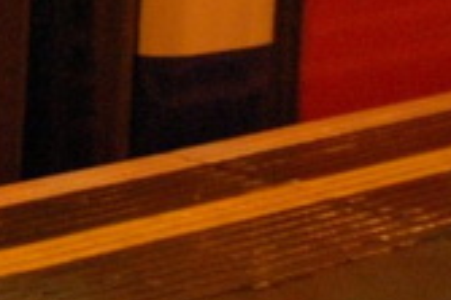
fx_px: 2678
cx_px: -413
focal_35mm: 214
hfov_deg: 9.1
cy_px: -354
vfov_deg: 6.2
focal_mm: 30
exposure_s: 1/320
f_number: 1.4
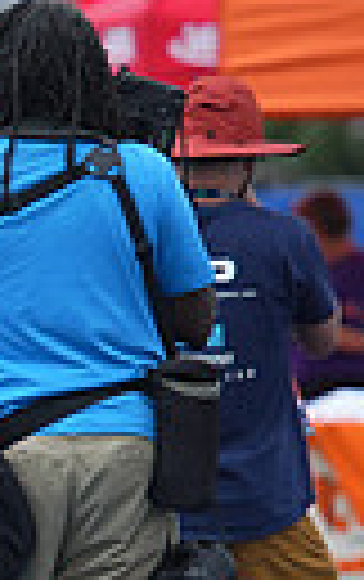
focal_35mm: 1192
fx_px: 18857
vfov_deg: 1.8
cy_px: 420
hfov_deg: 1.1
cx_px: -885
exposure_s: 1/1250
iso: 400
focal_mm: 260
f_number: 5.6
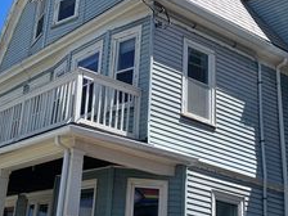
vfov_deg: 25.2
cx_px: 86
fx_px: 483
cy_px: 91
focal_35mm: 58
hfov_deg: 32.8
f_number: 1.6
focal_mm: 4.2
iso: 32
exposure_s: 1/2506
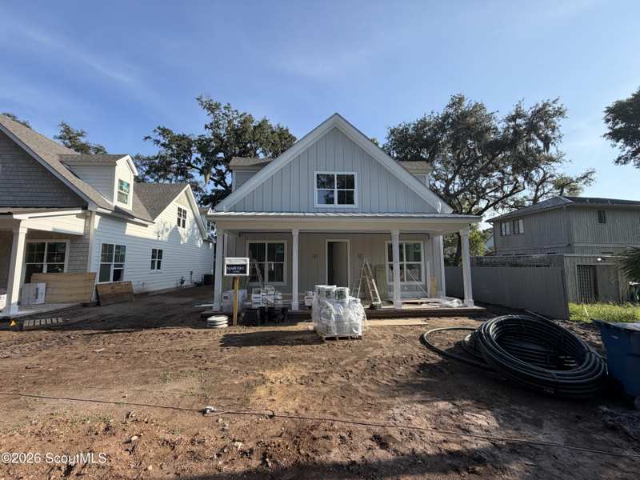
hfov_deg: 102.1
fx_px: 259
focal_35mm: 14
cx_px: 320
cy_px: 240
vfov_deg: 85.7
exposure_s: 1/770
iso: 40
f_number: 2.2
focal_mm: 2.22
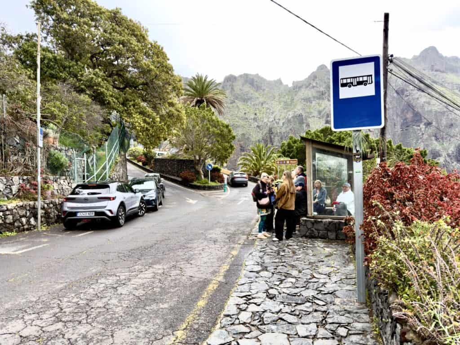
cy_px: 172
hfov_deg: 71.6
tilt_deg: -0.4
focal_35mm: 24
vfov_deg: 56.8
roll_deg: +2.1
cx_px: 230
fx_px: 319
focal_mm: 6.76
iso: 64
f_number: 1.78
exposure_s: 1/1433
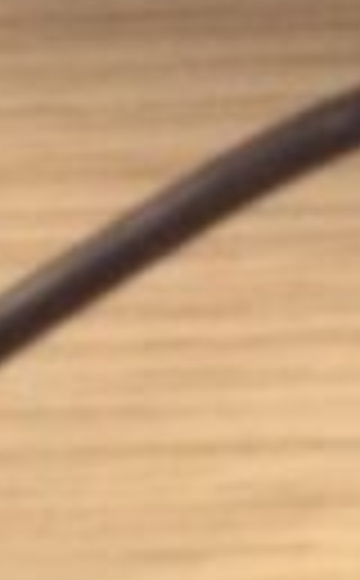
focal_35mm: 295
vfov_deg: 6.1
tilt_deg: -16.3
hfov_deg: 4.4
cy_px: -1578
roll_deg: +0.5
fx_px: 4657
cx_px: 468
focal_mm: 4.28
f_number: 2.4
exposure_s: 1/20
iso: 160
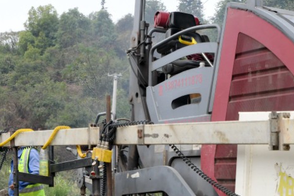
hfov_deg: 22.1
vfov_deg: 14.8
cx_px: 167
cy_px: 159
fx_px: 751
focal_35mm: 92
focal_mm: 42
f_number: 8
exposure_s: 1/250
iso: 250
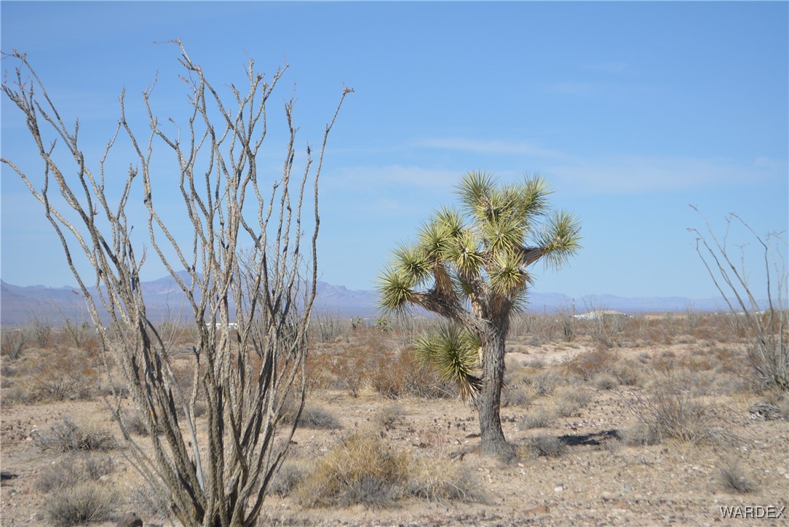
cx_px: 394
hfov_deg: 24.6
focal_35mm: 82
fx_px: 1809
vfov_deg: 16.6
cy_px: 264
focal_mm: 55
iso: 400
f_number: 7.1
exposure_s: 1/2000
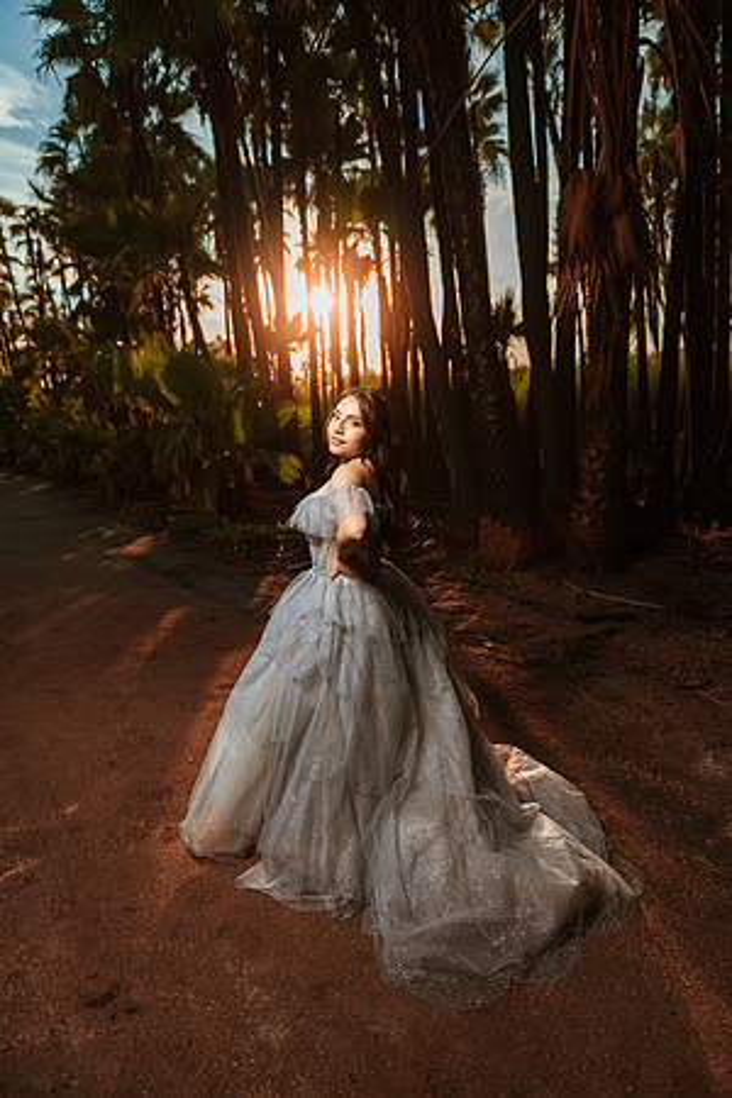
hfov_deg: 53.1
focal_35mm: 24
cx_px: 366
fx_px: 732
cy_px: 549
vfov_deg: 73.7
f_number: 2.8
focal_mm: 24
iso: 125
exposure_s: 1/1600
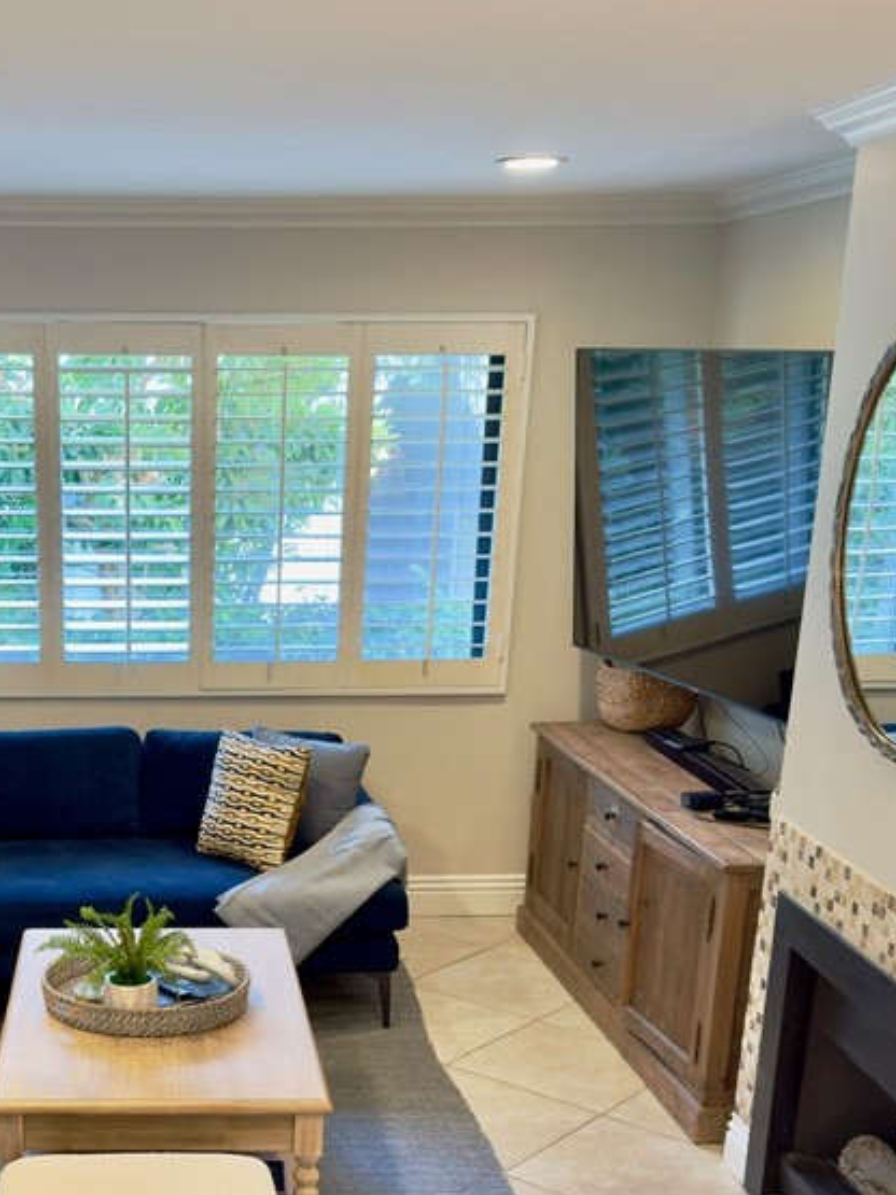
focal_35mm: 48
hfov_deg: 29.5
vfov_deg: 38.3
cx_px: 164
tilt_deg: -18.8
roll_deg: +0.6
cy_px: 943
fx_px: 1657
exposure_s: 1/60
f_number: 1.78
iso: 80
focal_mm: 6.76
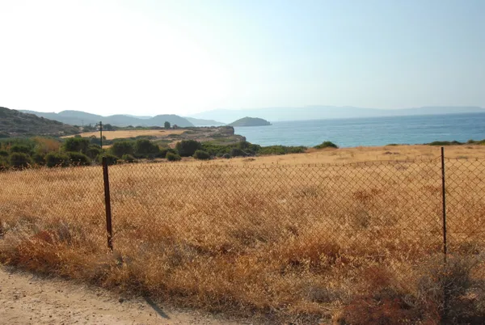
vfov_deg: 37.0
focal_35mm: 36
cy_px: 162
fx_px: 486
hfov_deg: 53.1
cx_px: 242
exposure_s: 1/100
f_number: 8
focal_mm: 24
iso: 100
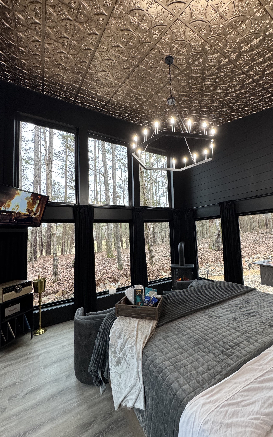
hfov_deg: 74.5
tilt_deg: +5.8
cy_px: 219
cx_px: 152
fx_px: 179
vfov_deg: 101.5
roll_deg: +3.0
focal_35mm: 15
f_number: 2.2
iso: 250
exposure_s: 1/60
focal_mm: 2.22
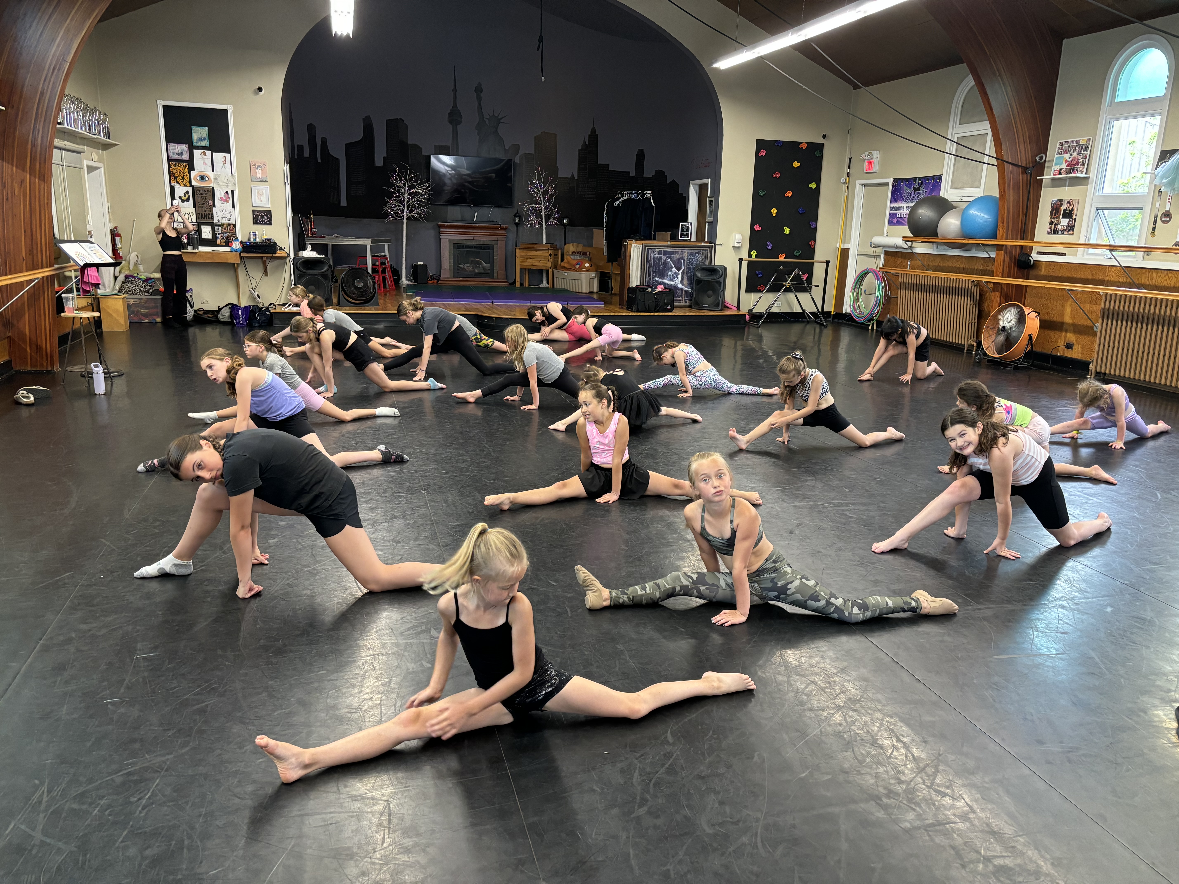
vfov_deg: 53.1
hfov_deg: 67.3
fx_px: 886
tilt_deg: -13.1
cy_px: 442
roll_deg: -2.0
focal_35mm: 26
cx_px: 590
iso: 200
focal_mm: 5.96
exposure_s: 1/60
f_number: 1.6
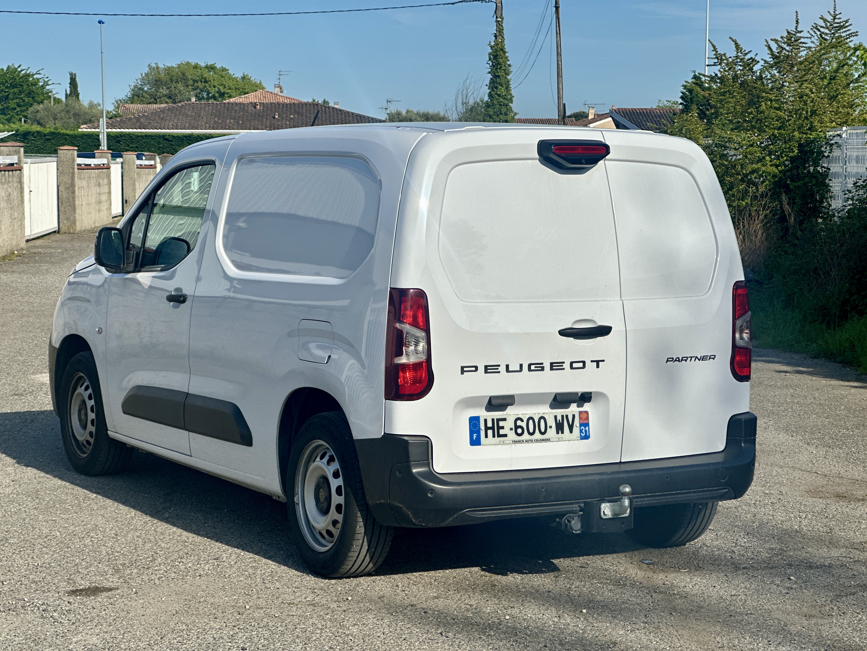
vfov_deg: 19.1
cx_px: 434
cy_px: 326
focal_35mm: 77
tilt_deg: -4.5
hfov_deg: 25.3
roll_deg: +0.2
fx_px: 1929
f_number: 2.8
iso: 32
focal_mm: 9
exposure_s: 1/1410
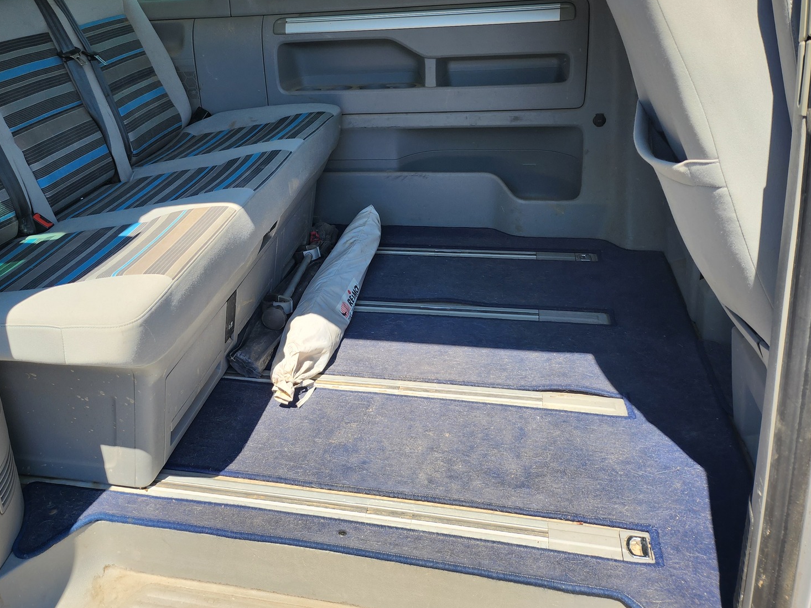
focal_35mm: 33
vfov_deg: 42.5
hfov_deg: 54.4
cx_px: 279
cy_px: 215
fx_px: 773
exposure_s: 1/989
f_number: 1.8
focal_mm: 5
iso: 50
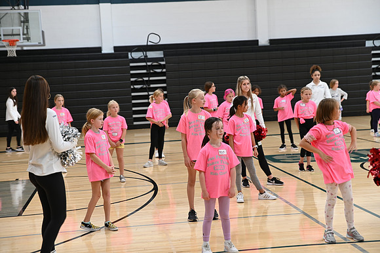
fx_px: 738
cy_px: 126
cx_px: 190
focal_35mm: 70
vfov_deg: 19.4
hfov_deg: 28.9
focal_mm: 70
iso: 800
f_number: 3.5
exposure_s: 1/50
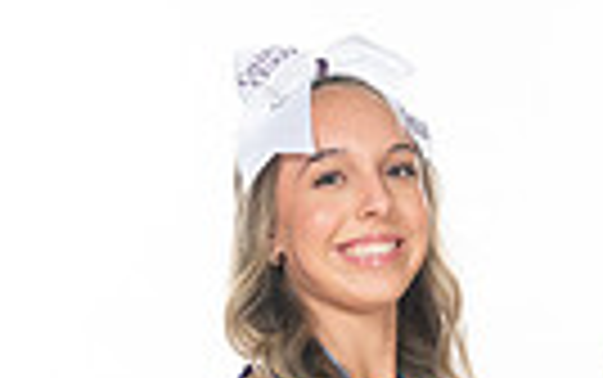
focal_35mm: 192
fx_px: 3158
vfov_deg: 6.5
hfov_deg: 10.9
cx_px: 374
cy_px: 914
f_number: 7.1
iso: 800
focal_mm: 56
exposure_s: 1/320
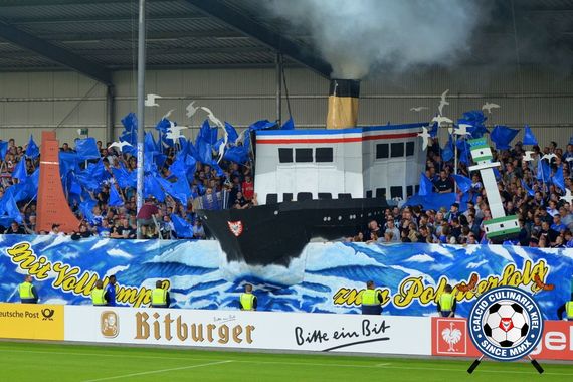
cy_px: 191
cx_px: 286
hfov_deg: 19.5
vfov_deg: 13.0
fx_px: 1671
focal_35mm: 105
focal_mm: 70
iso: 800
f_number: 2.8
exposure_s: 1/500
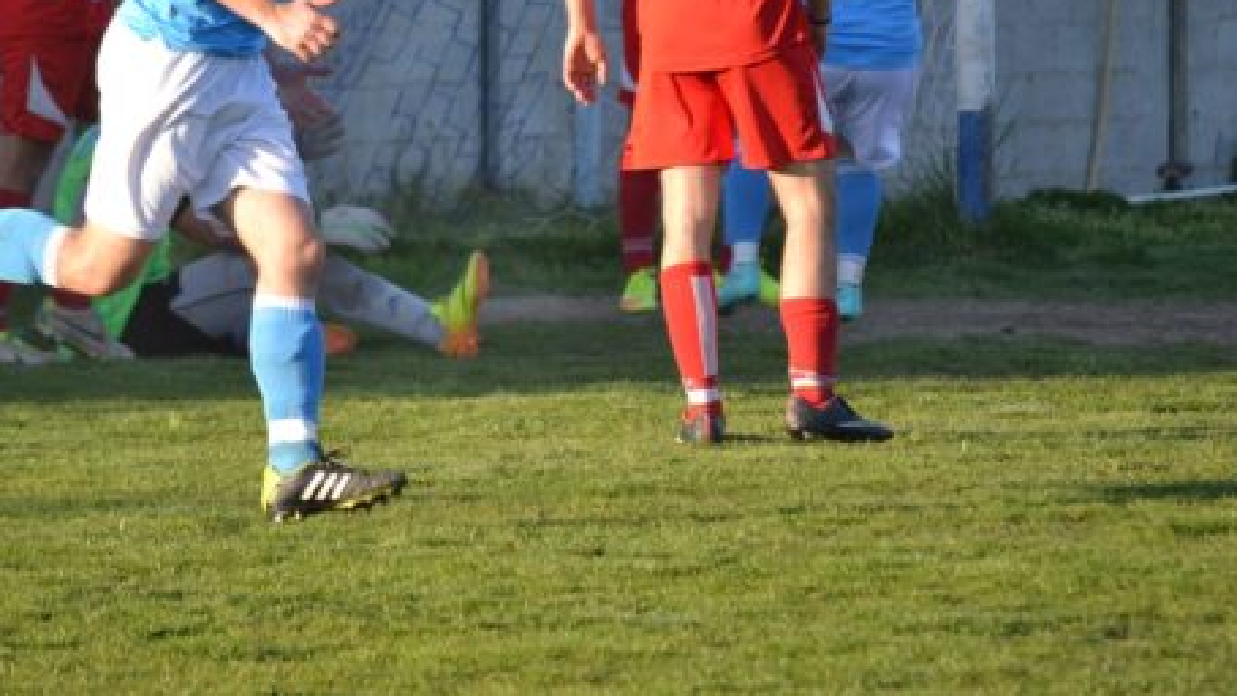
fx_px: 13080
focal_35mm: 399
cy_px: 103
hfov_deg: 5.4
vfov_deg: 3.0
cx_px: 462
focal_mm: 175
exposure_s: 1/500
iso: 400
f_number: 5.3
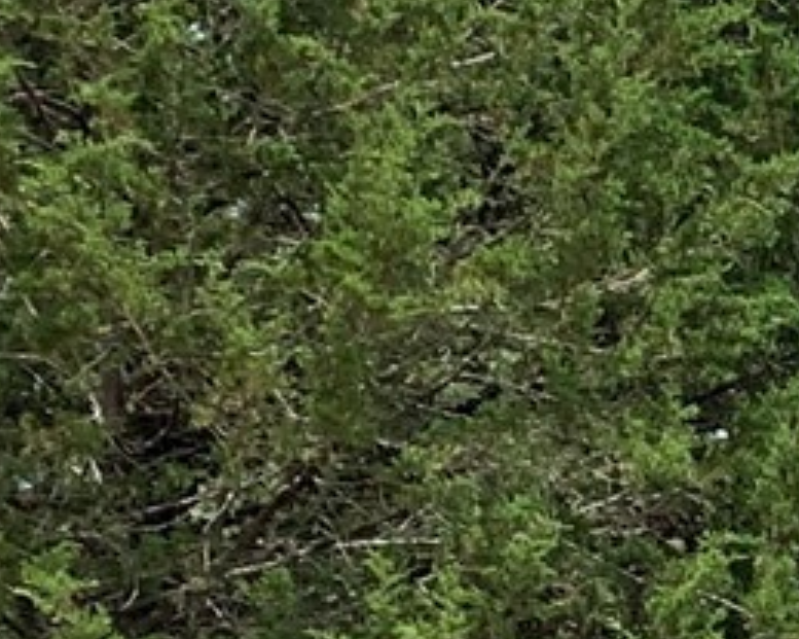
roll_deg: +3.2
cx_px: 2567
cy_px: 1167
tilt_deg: +3.1
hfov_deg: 8.0
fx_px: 4751
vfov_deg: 7.5
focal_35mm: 201
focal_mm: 4.25
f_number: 1.8
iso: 25
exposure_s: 1/1490
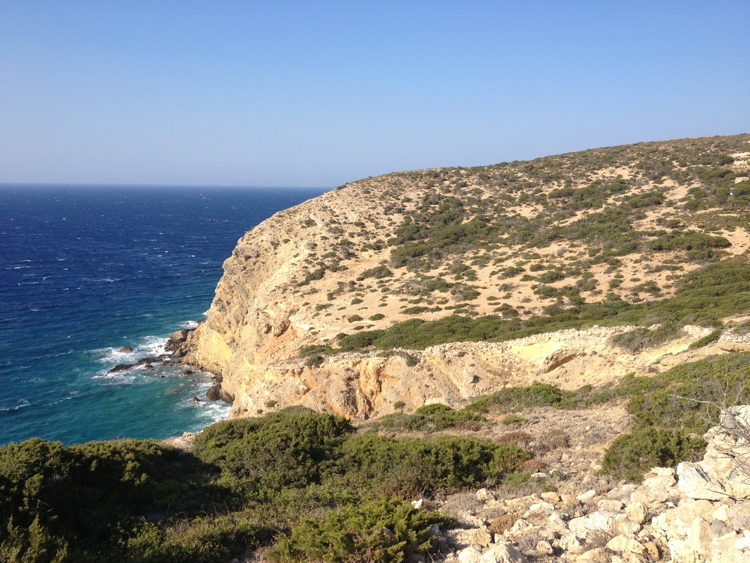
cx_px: 375
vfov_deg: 40.7
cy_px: 282
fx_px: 758
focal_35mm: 35
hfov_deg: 52.6
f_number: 2.4
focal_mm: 4.28
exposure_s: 1/1200
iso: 50
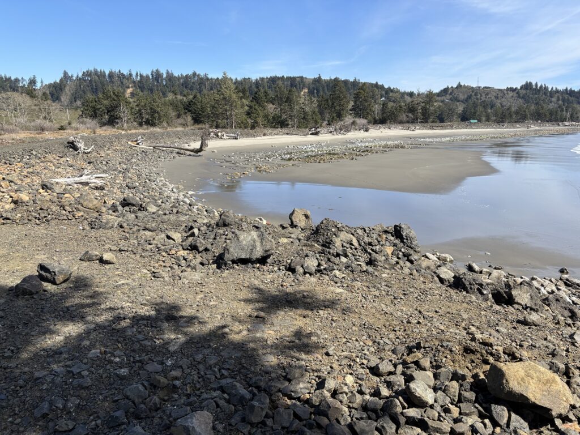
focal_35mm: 26
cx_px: 290
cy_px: 218
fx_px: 436
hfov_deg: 67.3
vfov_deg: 53.1
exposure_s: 1/2342
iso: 50
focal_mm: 5.96
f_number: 1.6
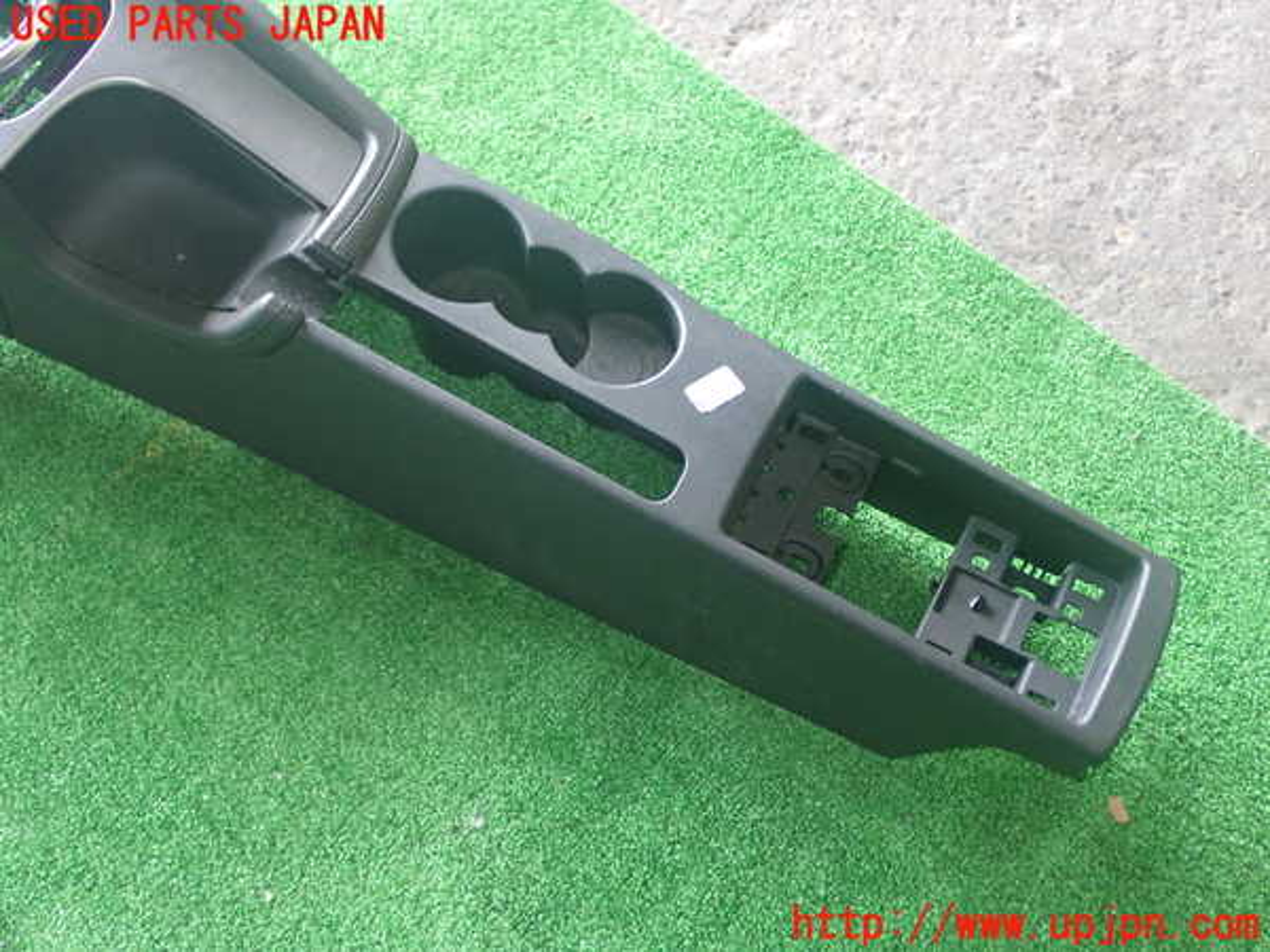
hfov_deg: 45.8
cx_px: 635
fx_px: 1504
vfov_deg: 35.1
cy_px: 476
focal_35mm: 41
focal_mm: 7.31
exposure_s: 1/40
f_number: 2.8
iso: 400
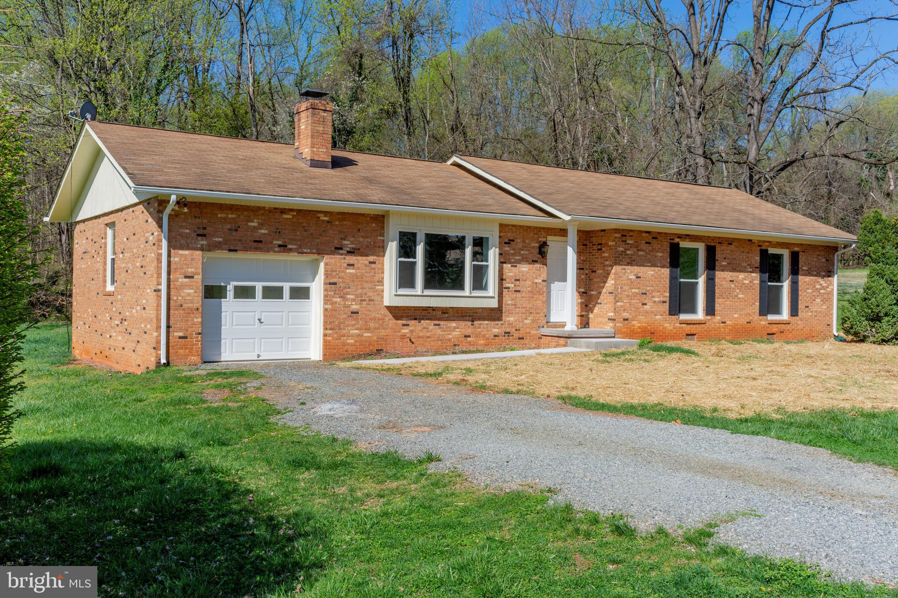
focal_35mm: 36
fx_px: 898
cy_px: 299
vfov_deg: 36.9
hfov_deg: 53.1
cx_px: 449
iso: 100
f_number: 8
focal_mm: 24
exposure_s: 1/400
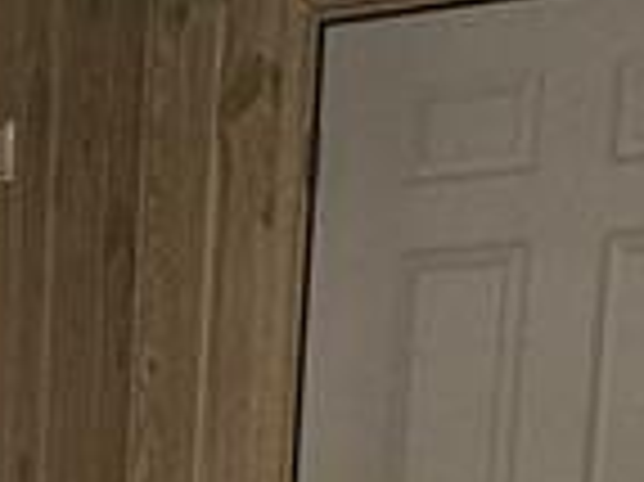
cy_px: 1221
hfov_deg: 9.4
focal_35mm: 165
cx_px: -1293
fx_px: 3067
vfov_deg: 8.2
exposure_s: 1/180
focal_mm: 6.3
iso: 200
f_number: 1.7
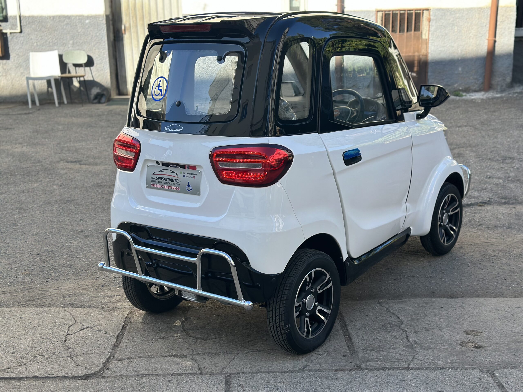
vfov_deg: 30.3
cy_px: 196
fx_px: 725
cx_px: 262
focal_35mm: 48
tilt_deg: -12.2
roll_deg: +1.0
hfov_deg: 39.7
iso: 80
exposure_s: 1/1497
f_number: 1.78
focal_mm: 6.86
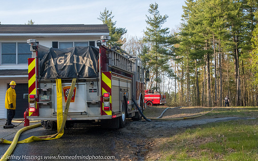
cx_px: 124
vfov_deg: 25.0
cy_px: 88
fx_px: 361
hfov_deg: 39.3
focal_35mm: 51
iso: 1000
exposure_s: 1/320
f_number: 13
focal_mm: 27
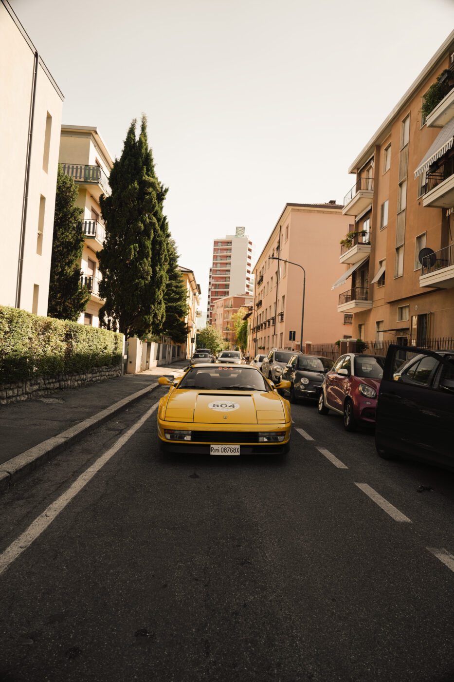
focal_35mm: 24
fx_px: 454
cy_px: 341
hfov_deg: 53.1
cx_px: 227
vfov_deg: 73.8
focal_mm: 24
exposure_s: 1/200
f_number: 4
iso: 100
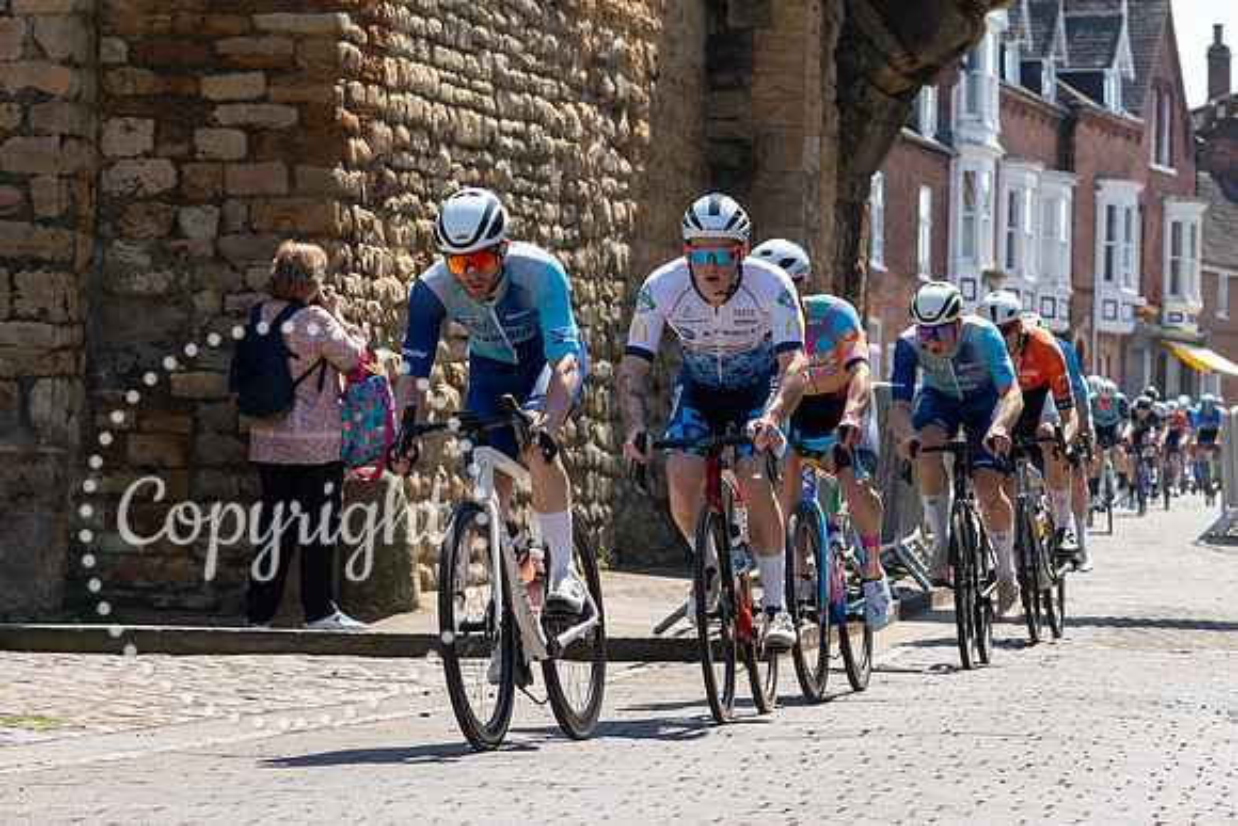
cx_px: 398
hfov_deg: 12.2
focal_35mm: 169
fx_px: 5798
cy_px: 343
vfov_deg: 8.1
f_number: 5
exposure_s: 1/800
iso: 160
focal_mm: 75
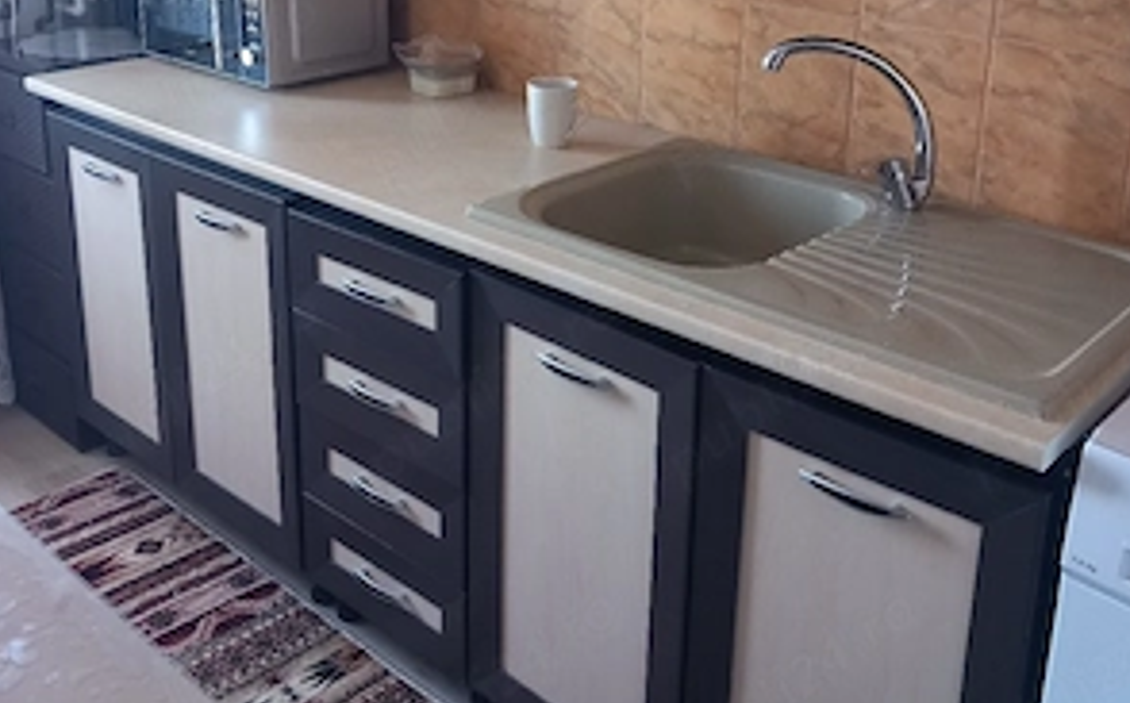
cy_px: 134
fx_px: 1200
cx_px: 569
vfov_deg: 31.8
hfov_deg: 50.4
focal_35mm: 39
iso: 200
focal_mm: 4
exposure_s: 1/33.3
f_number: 1.8
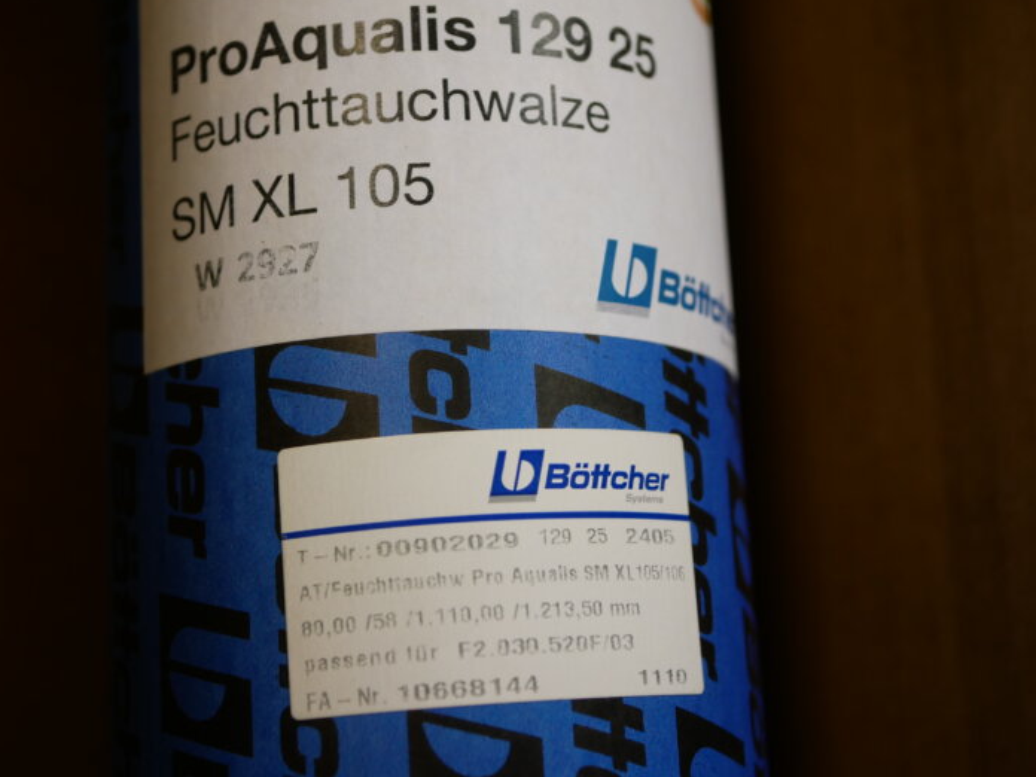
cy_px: 354
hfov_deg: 28.1
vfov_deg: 21.3
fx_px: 2065
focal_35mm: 69
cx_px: 469
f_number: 2.8
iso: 400
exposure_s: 1/60
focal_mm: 30
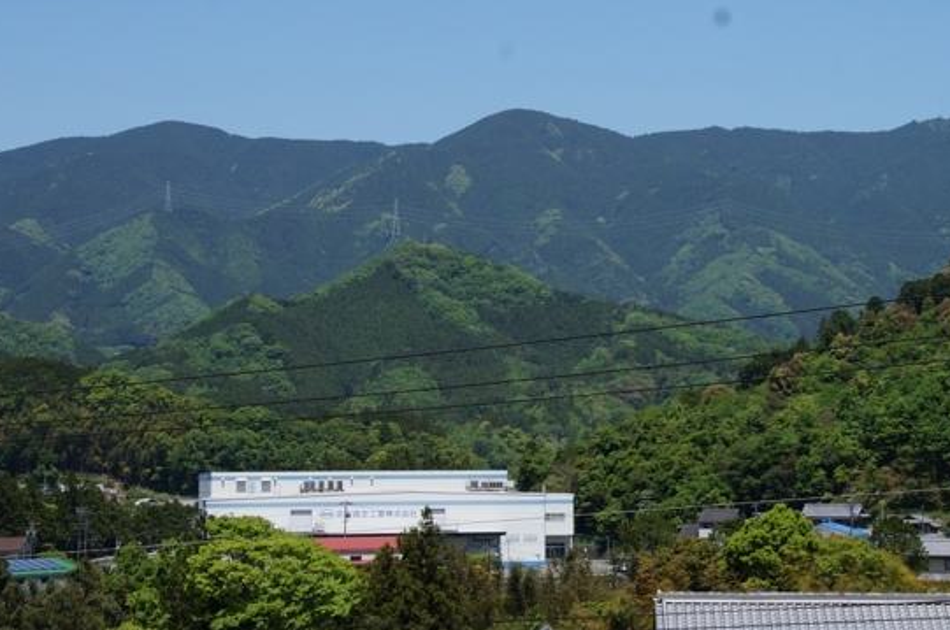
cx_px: 578
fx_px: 2628
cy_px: 309
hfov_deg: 20.5
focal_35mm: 100
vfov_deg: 13.7
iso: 100
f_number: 13
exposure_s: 1/125
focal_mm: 45
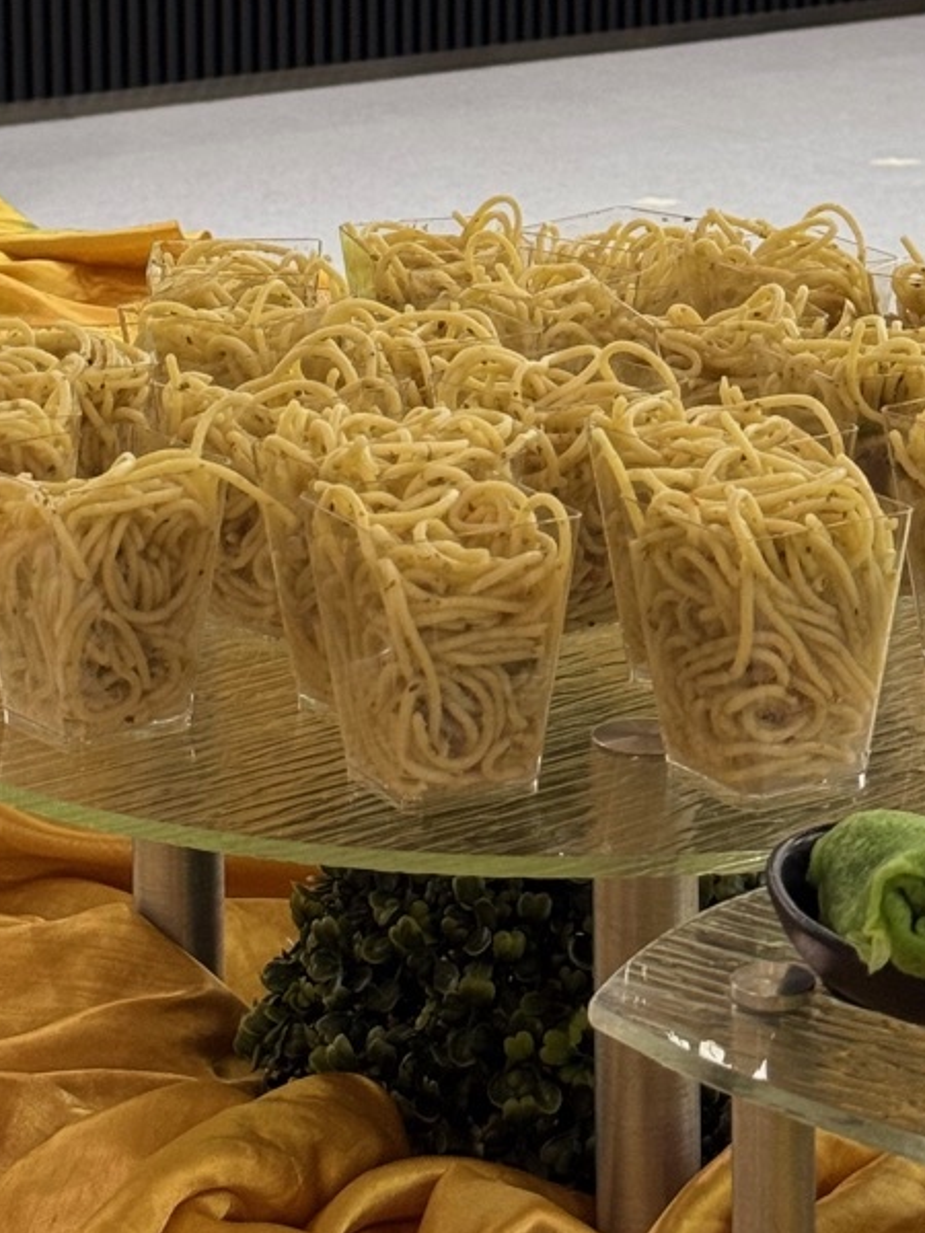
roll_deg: -0.5
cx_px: 433
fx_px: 4275
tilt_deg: -7.8
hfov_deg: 12.3
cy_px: -115
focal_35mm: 120
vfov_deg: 16.0
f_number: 1.78
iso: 80
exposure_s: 1/80
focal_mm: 6.76
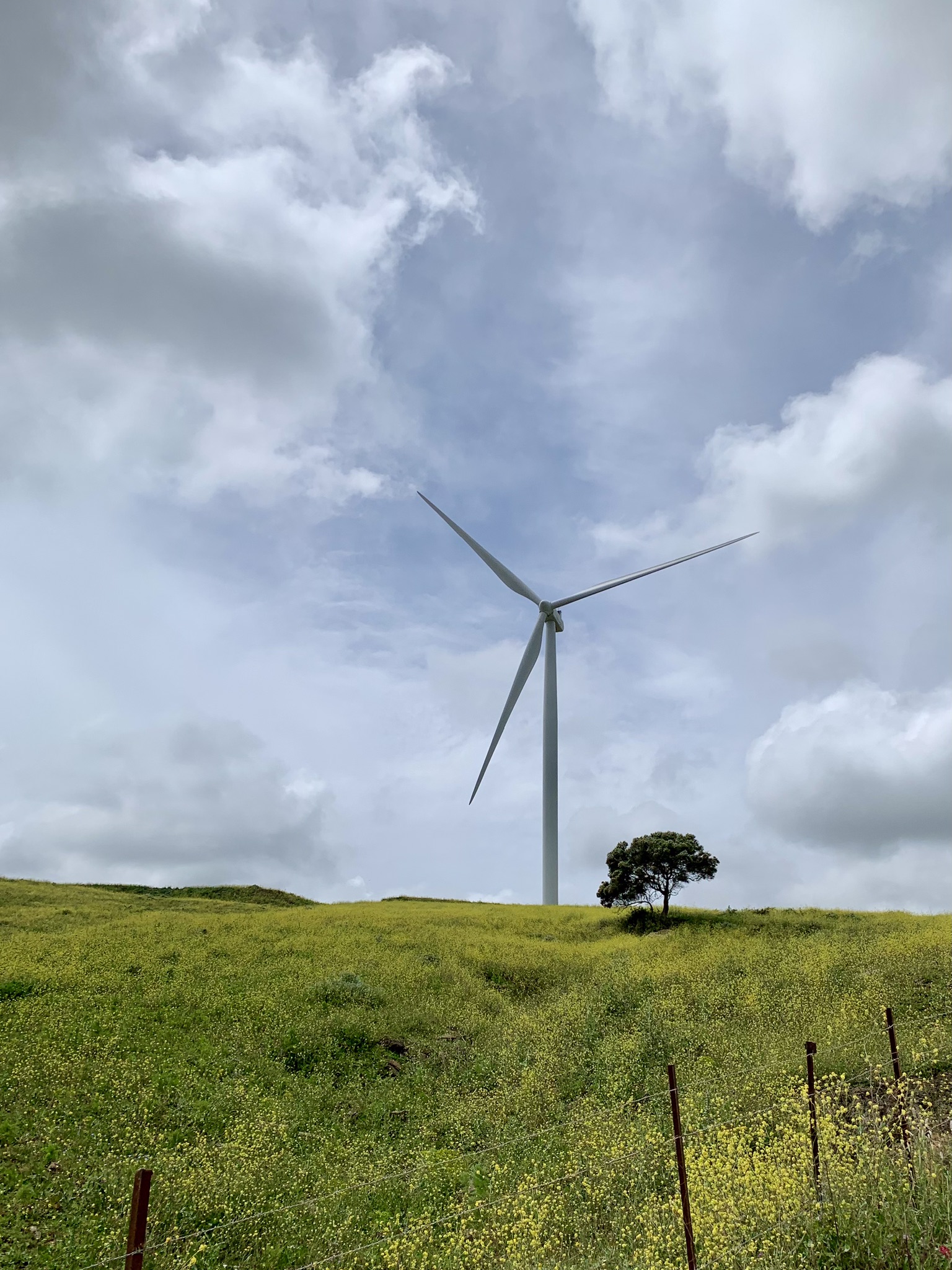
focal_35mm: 26
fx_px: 953
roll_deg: +1.2
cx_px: 476
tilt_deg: +20.1
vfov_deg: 67.3
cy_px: 635
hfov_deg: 53.1
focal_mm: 4.25
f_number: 1.8
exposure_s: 1/8696
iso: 25
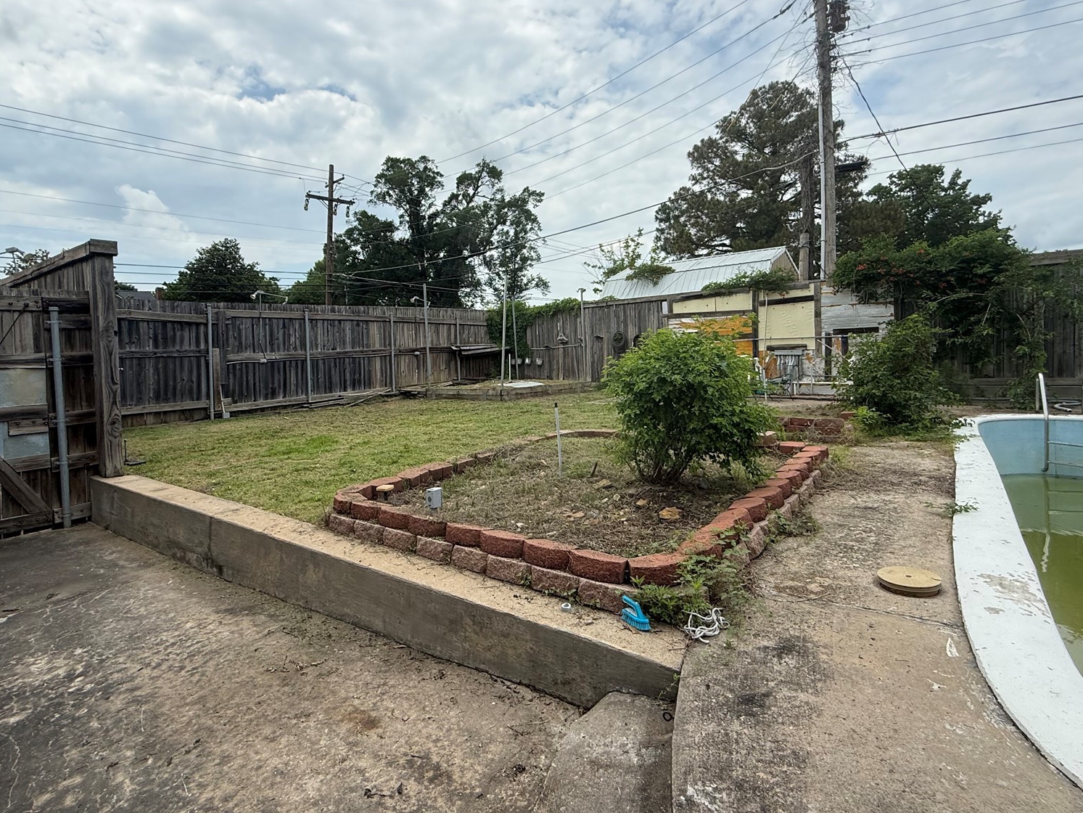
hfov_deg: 87.7
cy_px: 363
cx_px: 543
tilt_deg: -0.9
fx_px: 563
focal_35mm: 18
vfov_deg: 71.4
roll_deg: +2.0
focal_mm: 2.22
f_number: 2.2
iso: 50
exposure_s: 1/1901
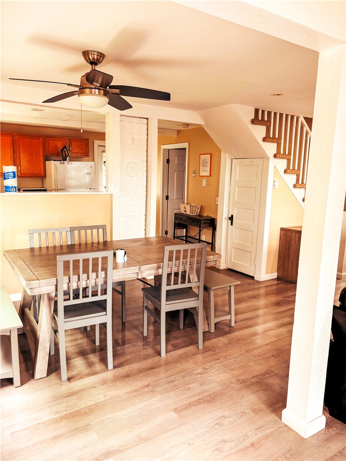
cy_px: 230
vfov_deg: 67.3
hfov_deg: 53.1
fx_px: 347
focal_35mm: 26
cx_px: 173
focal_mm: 5.96
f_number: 1.6
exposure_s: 1/60
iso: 100
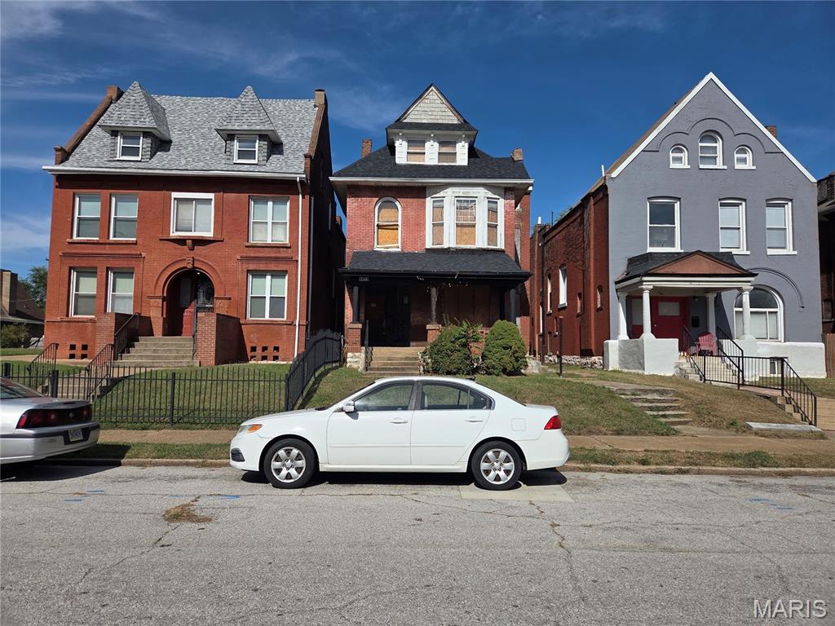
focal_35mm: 23
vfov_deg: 58.9
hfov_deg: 73.9
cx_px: 418
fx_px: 555
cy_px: 313
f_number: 1.8
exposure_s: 1/7891
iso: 64
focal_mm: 5.4
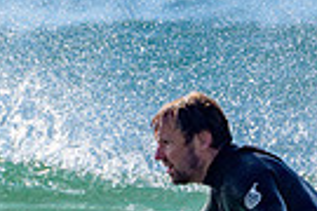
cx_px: 95
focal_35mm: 2632
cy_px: 293
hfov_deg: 0.8
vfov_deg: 0.5
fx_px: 23174
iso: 220
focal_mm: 500
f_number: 5.6
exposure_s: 1/3200
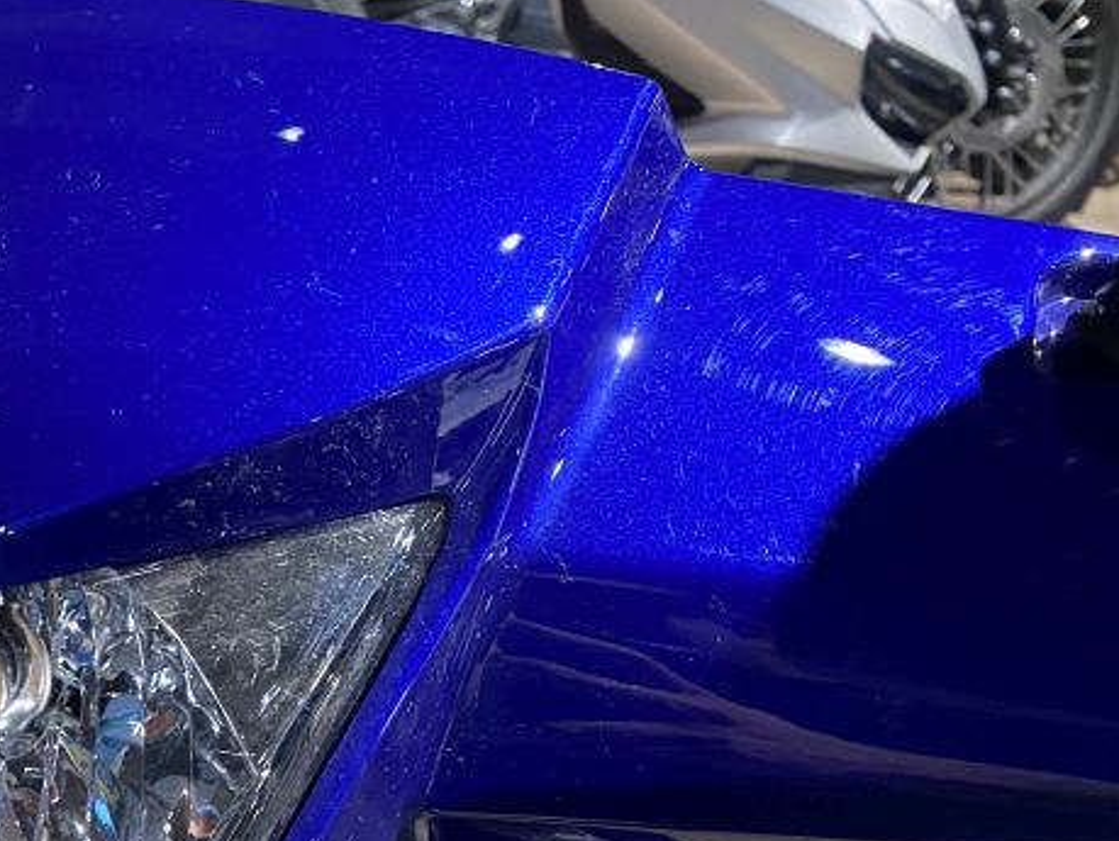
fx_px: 1941
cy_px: 811
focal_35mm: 60
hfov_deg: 29.0
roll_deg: +0.7
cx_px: -122
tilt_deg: -31.7
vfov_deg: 23.6
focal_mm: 4.25
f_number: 1.8
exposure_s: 1/50
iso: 125
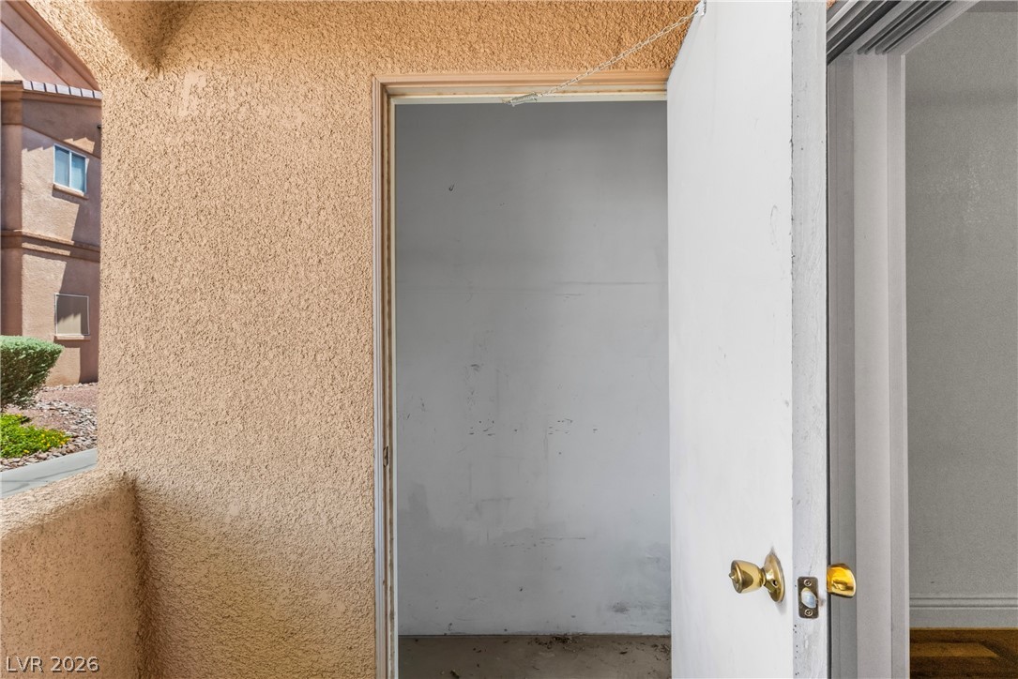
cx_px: 509
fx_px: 537
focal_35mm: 19
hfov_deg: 86.9
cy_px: 340
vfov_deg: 64.6
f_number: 8
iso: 400
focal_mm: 19
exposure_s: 1/1000
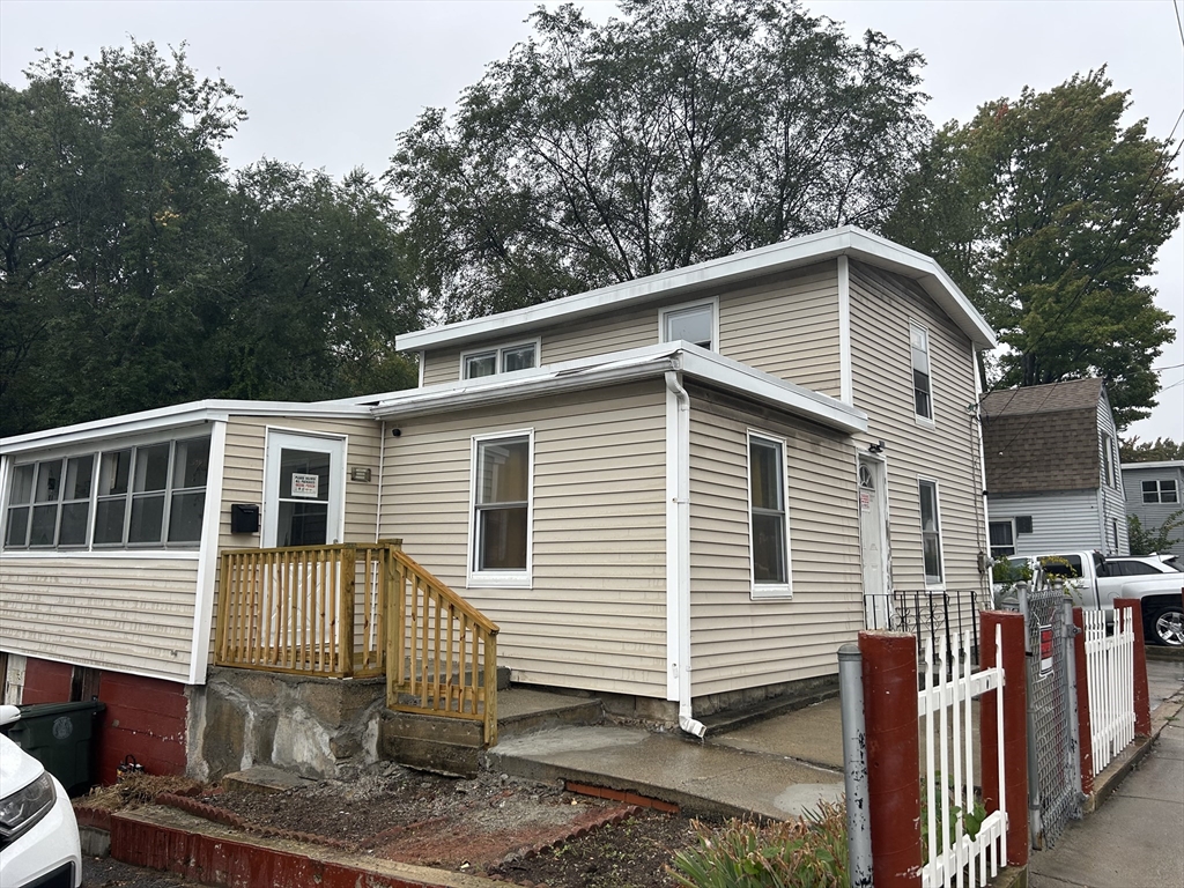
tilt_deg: +8.3
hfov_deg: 67.3
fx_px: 889
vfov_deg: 53.1
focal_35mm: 26
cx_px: 592
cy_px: 444
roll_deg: -0.4
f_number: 1.5
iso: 50
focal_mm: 5.7
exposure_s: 1/531
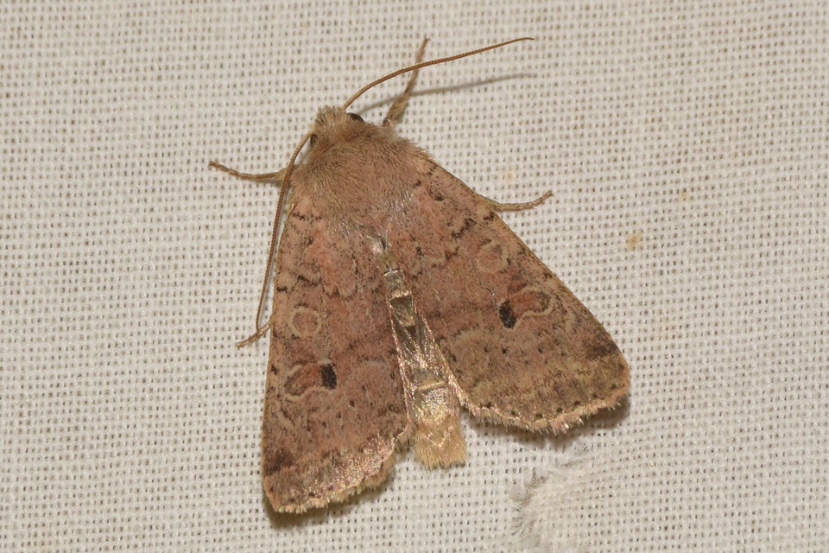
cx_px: 414
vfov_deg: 6.5
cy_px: 276
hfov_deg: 9.8
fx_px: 4835
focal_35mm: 210
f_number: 14
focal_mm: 140
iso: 400
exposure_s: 1/160
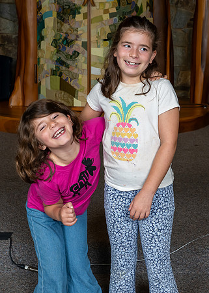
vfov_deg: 30.4
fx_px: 538
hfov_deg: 21.9
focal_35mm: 65
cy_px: 116
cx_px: 138
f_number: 7.1
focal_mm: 34
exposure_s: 1/200
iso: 500
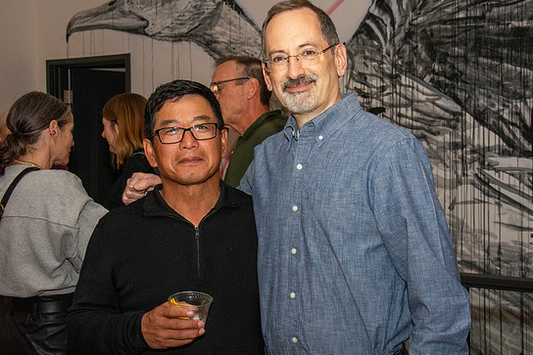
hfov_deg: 31.4
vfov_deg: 21.3
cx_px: 283
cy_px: 178
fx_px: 948
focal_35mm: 64
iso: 5000
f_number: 10
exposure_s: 1/160
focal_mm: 40
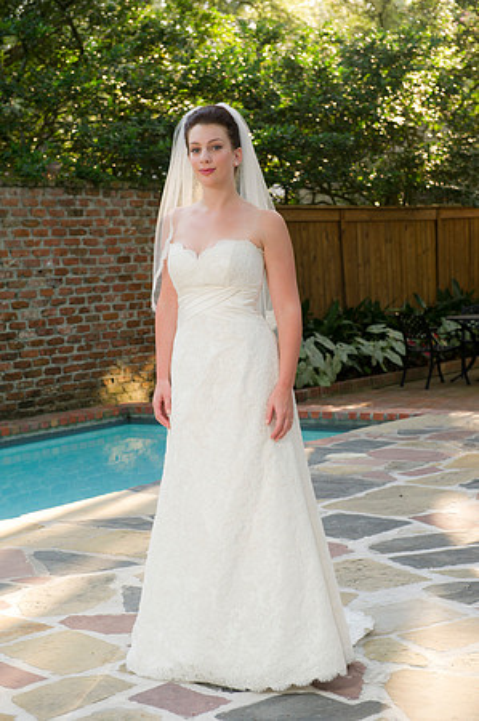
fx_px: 1400
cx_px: 240
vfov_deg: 28.9
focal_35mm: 70
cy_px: 360
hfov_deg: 19.4
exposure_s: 1/80
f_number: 6.3
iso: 400
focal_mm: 70
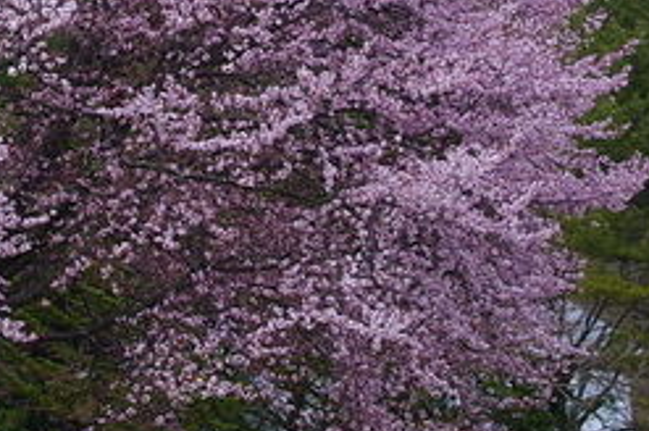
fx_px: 3565
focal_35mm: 198
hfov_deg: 10.2
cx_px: -183
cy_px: -105
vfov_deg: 6.9
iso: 200
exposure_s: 1/125
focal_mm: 40
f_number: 6.7
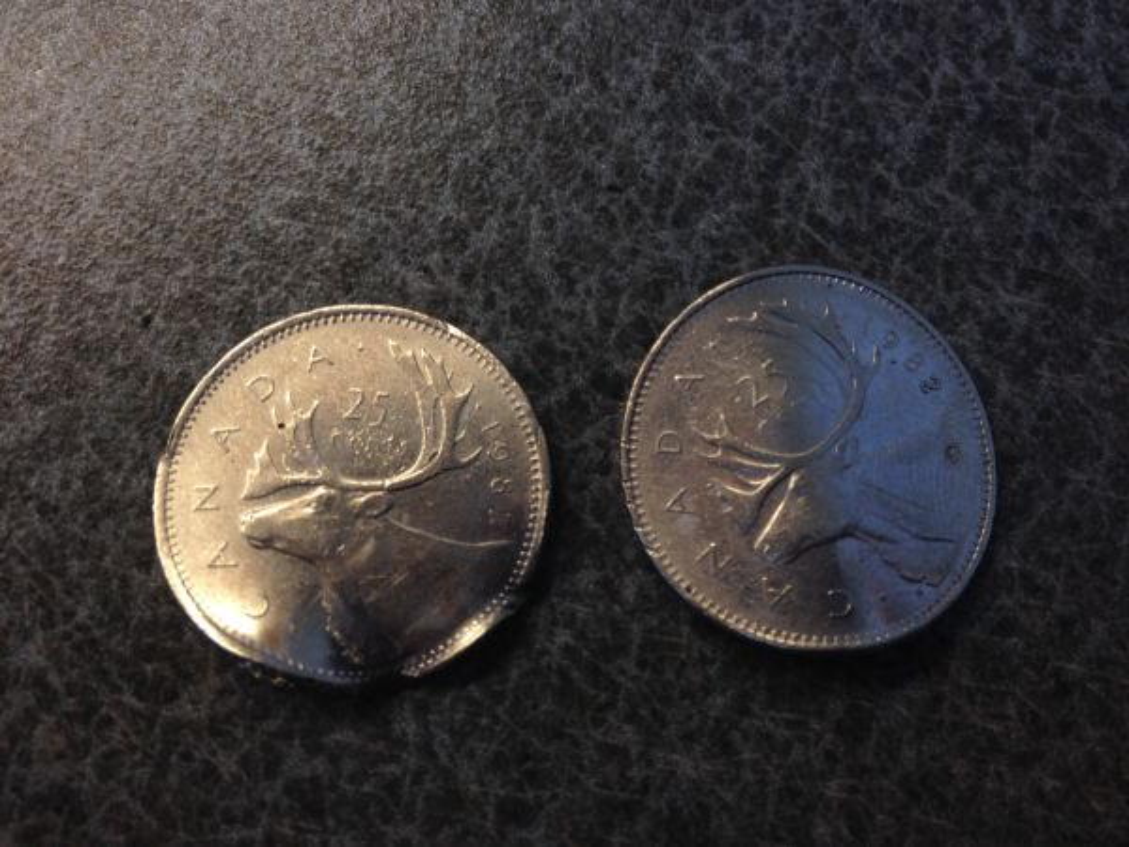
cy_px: 424
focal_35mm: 35
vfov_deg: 40.7
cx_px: 564
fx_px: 1142
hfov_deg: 52.6
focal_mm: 4.28
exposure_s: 1/40
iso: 64
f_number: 2.4
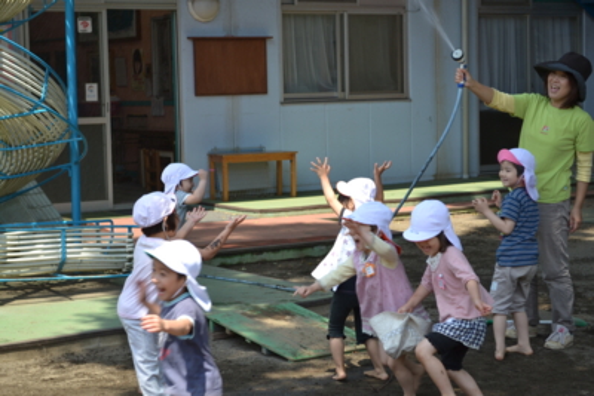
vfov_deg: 16.6
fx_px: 1362
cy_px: 198
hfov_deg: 24.6
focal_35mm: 82
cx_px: 297
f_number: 5.6
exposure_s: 1/160
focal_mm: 55
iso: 100
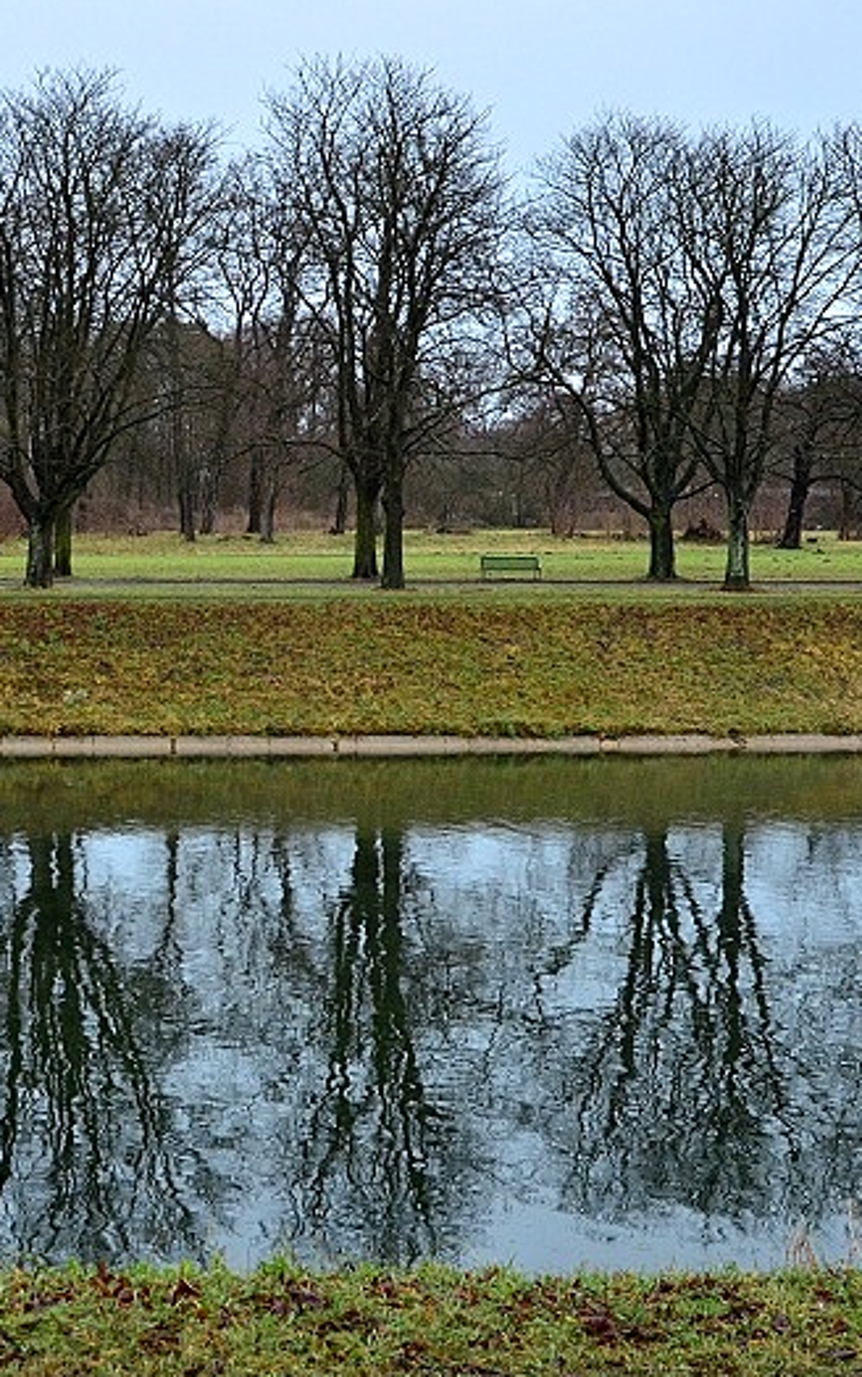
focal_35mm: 56
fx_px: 2103
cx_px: 124
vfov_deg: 36.3
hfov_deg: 22.7
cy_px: 685
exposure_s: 1/125
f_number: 9
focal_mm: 24
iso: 1000
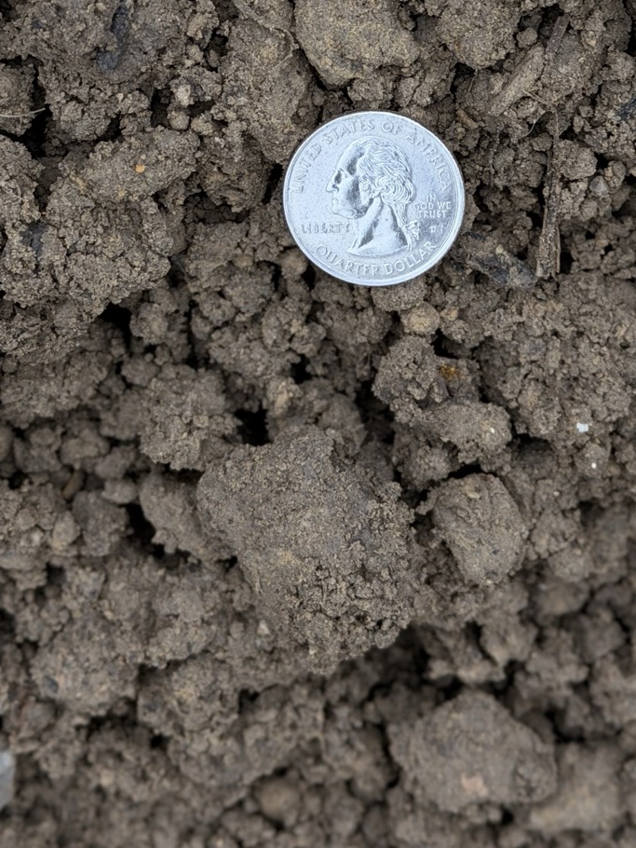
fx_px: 2644
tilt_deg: -77.3
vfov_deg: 17.9
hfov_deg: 13.7
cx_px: 388
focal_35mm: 108
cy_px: 93
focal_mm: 6.76
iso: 64
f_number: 1.78
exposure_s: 1/534
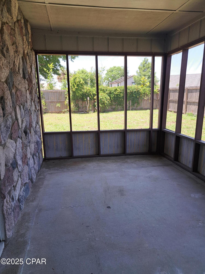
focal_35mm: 24
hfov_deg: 56.8
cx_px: 102
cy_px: 137
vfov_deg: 71.6
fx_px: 190
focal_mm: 5.23
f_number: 1.8
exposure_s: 1/120
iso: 50
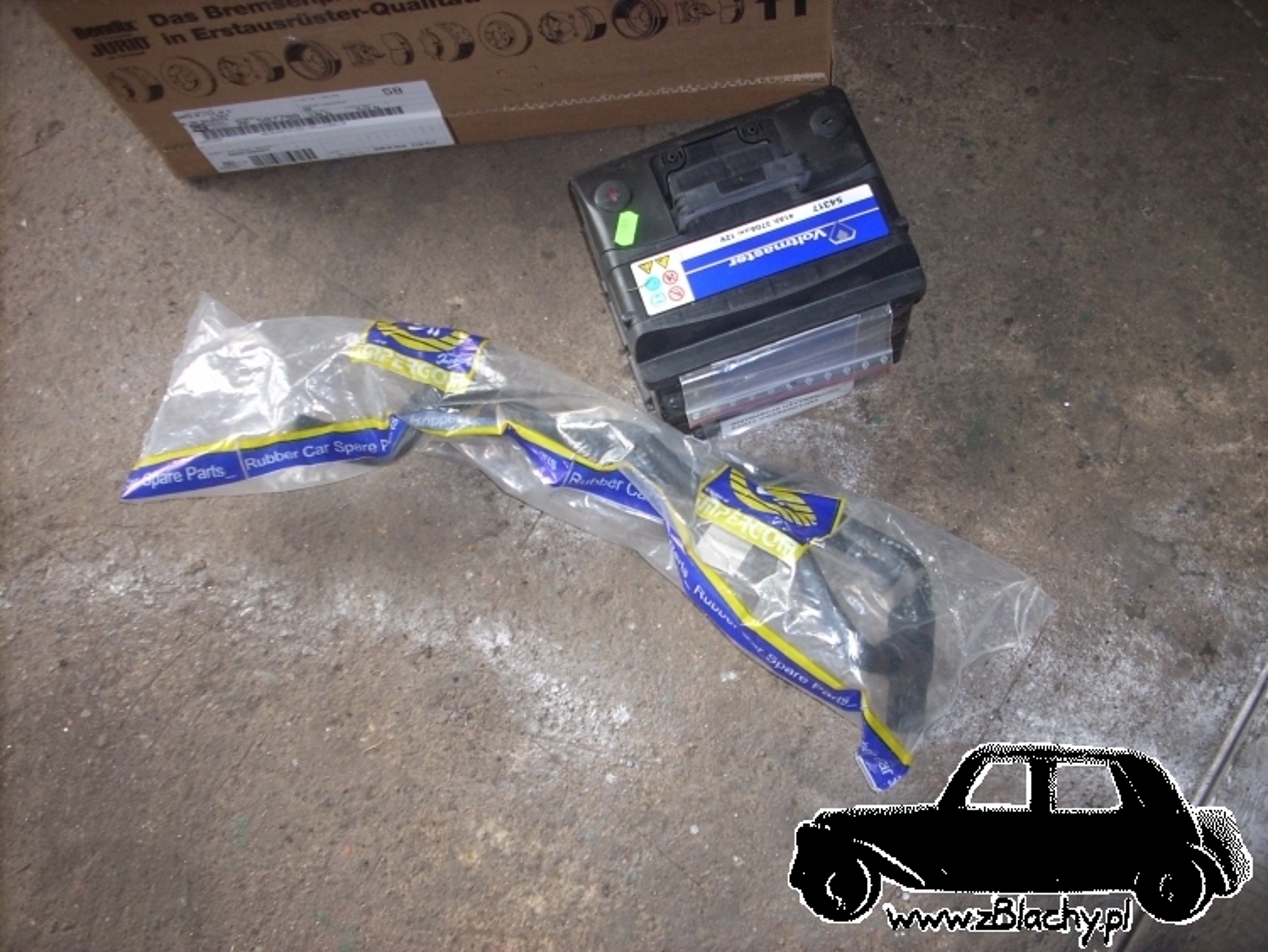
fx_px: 1356
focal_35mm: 37
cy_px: 476
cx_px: 634
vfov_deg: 38.7
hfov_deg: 50.1
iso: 100
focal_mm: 6.2
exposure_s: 1/30
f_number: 2.8
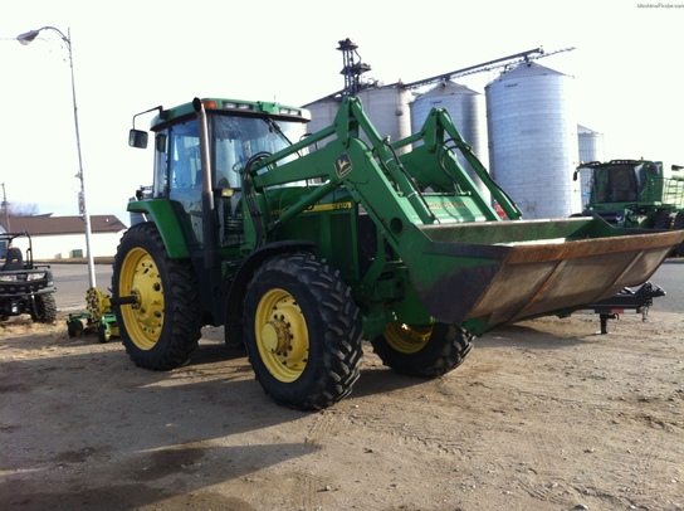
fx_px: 690
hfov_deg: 52.7
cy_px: 256
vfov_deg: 40.6
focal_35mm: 35
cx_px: 342
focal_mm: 3.85
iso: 80
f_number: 2.8
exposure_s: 1/387
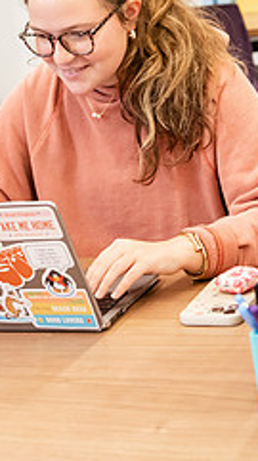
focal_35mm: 106
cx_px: 23
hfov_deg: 11.3
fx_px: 1293
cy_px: 97
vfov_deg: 20.0
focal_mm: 42
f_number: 3.2
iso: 1250
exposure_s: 1/200
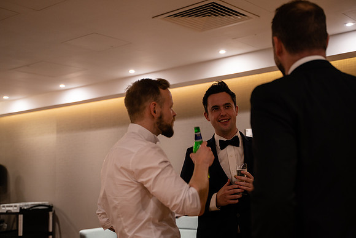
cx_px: 178
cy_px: 119
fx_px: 495
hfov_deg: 39.6
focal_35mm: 50
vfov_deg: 27.0
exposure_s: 1/60
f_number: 2.8
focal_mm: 50
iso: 1250
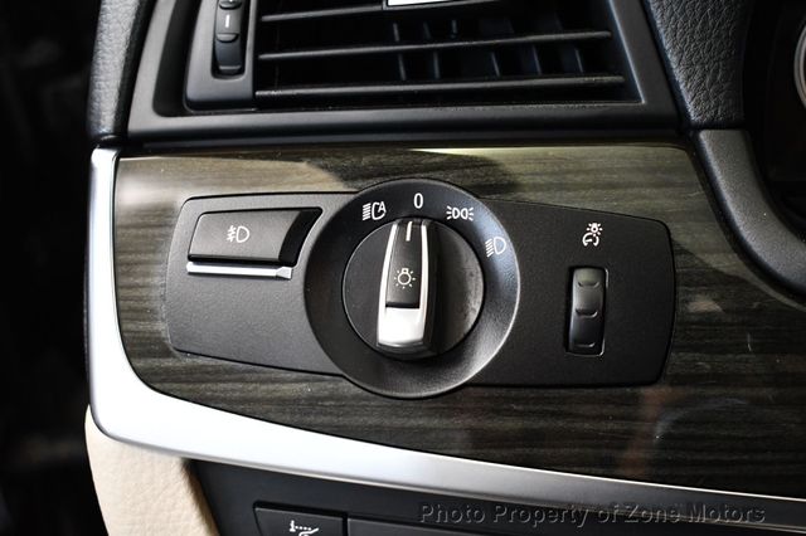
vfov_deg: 26.5
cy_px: 268
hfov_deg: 38.9
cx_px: 403
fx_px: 1141
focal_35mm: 51
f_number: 4.5
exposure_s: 1/80
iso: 3200
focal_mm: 34
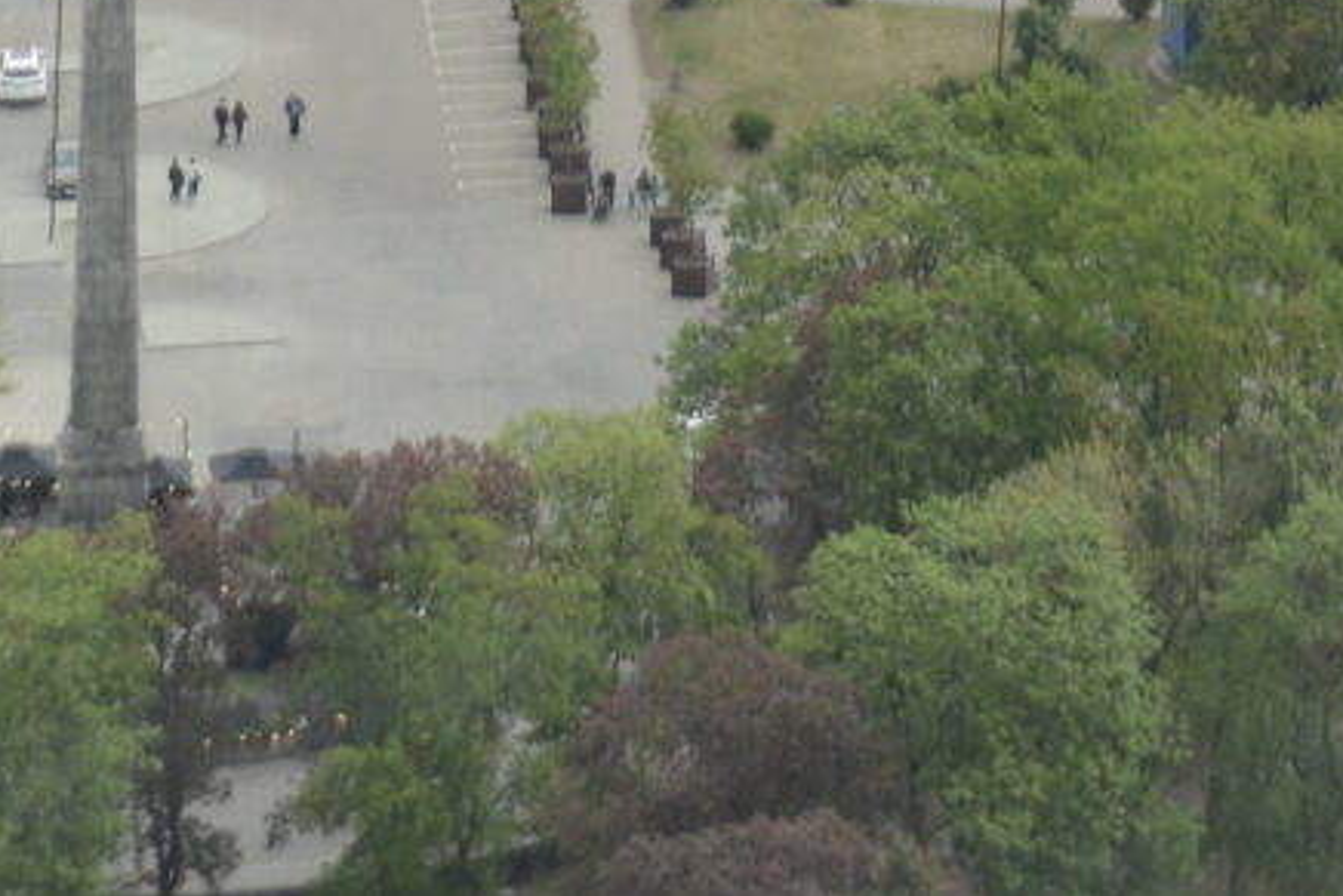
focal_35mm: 499
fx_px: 18621
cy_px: -1726
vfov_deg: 2.7
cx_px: 2458
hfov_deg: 4.1
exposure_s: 1/1600
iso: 1000
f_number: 5.6
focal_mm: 85
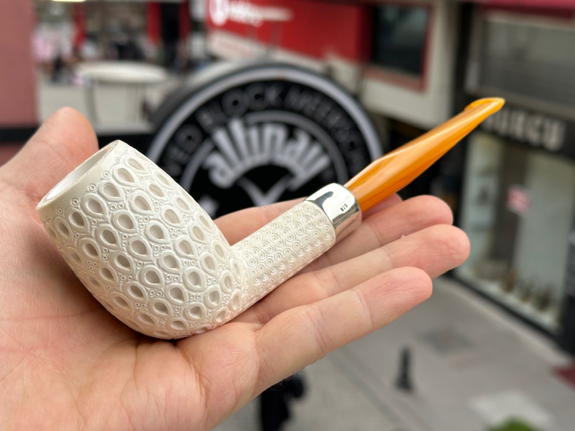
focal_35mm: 48
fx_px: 797
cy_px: 216
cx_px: 288
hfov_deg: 39.7
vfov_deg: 30.3
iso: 64
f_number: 1.78
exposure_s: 1/379
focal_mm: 6.86
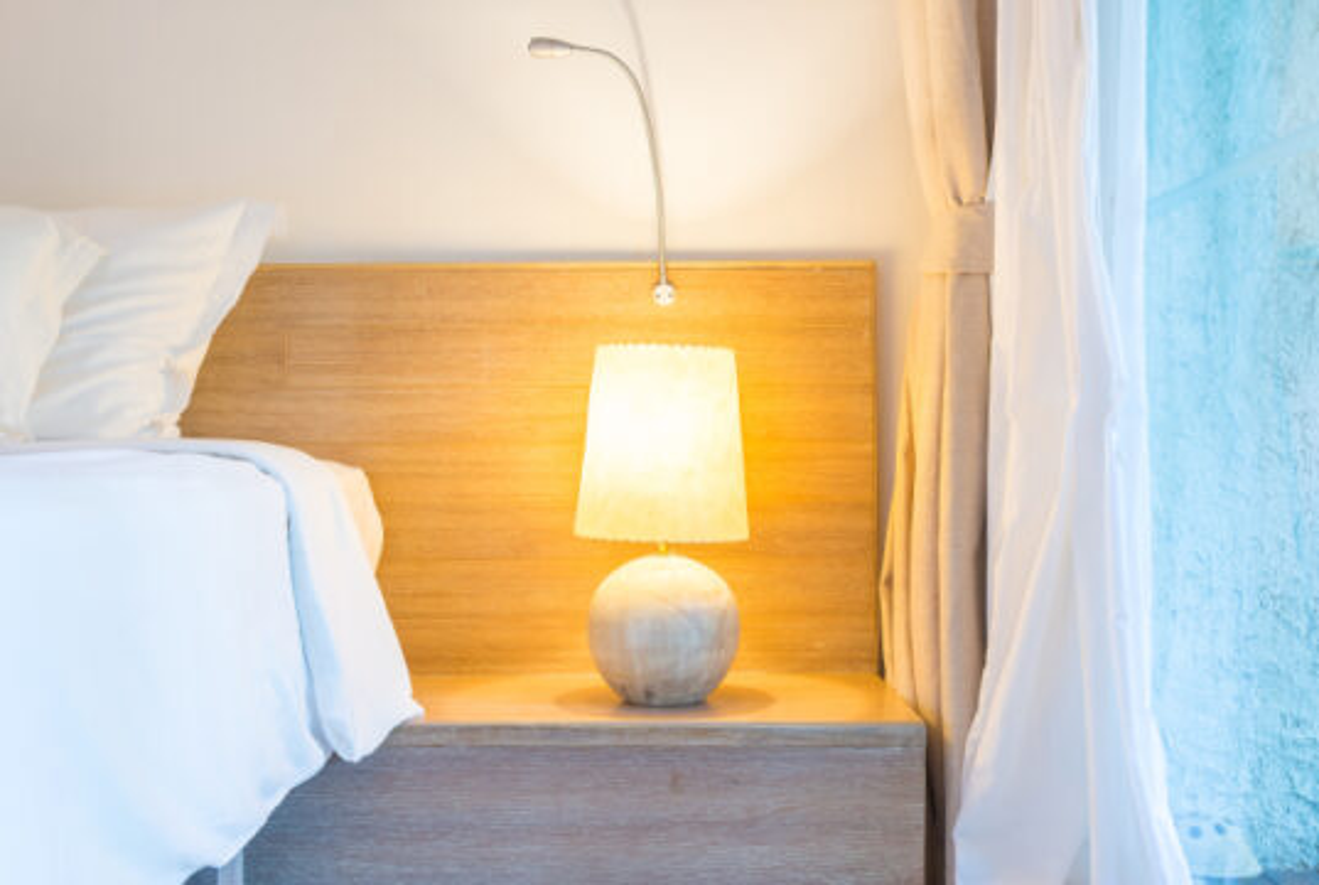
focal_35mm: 38
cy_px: 442
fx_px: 1395
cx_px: 660
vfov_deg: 35.2
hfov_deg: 50.6
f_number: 11
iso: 100
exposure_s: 1.6
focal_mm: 38
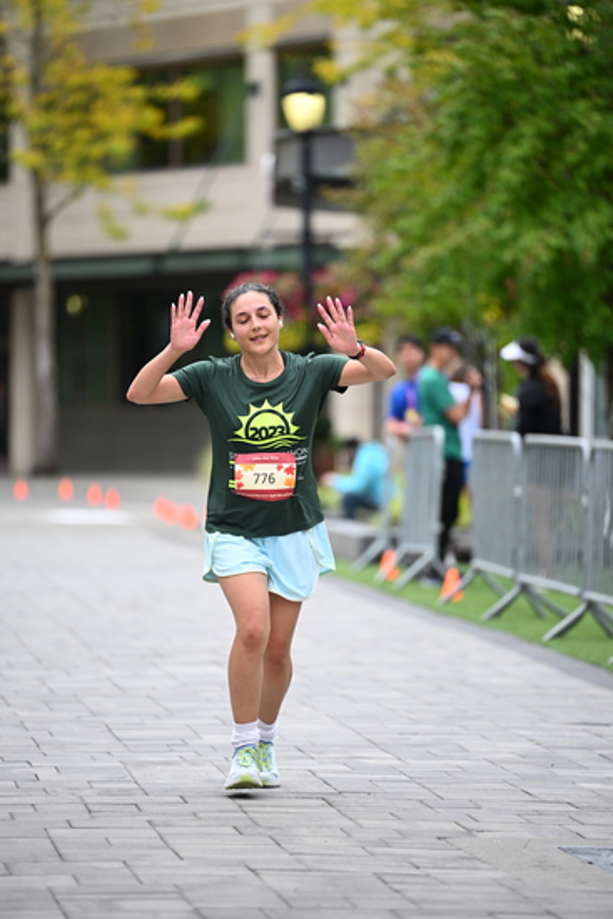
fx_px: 5105
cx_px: 306
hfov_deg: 6.9
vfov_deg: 10.3
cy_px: 460
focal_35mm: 200
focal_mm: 200
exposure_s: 1/2000
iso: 640
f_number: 2.8
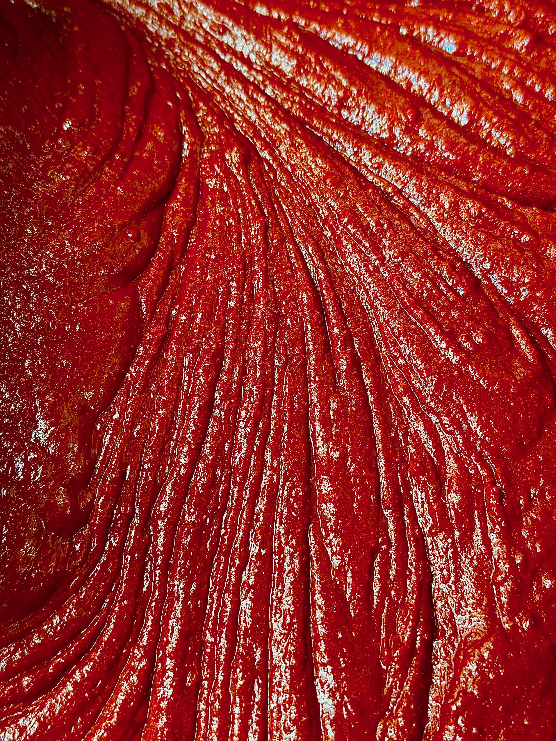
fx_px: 1028
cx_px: 278
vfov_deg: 39.7
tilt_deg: -74.2
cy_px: 370
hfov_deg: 30.3
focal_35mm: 48
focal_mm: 6.86
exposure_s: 1/40
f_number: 1.78
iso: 320
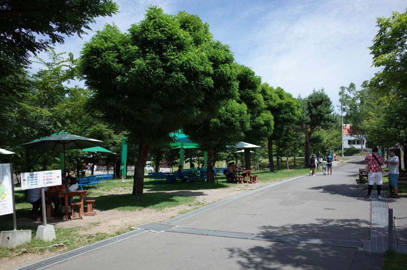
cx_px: 204
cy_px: 135
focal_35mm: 28
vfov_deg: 46.2
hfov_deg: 65.6
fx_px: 316
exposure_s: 1/2000
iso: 100
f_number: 2.8
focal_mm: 18.3
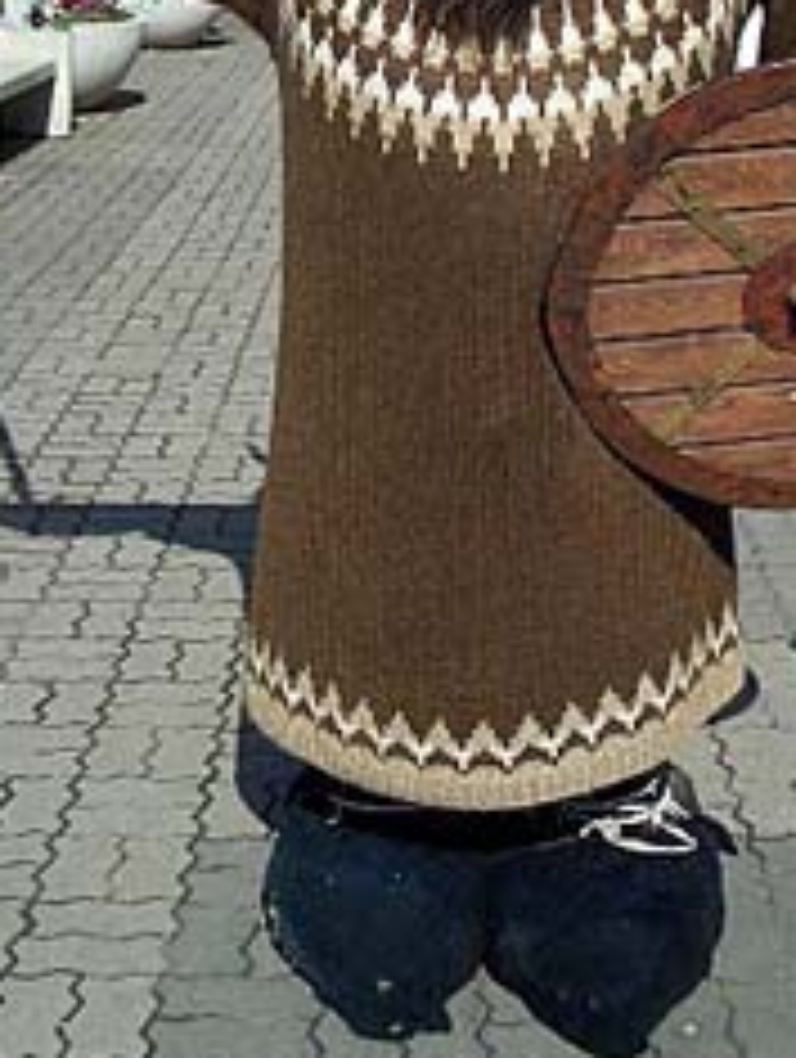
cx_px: 418
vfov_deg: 28.2
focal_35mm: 67
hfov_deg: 22.0
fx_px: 2049
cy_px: 194
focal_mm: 5.8
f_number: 4.3
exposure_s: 1/640
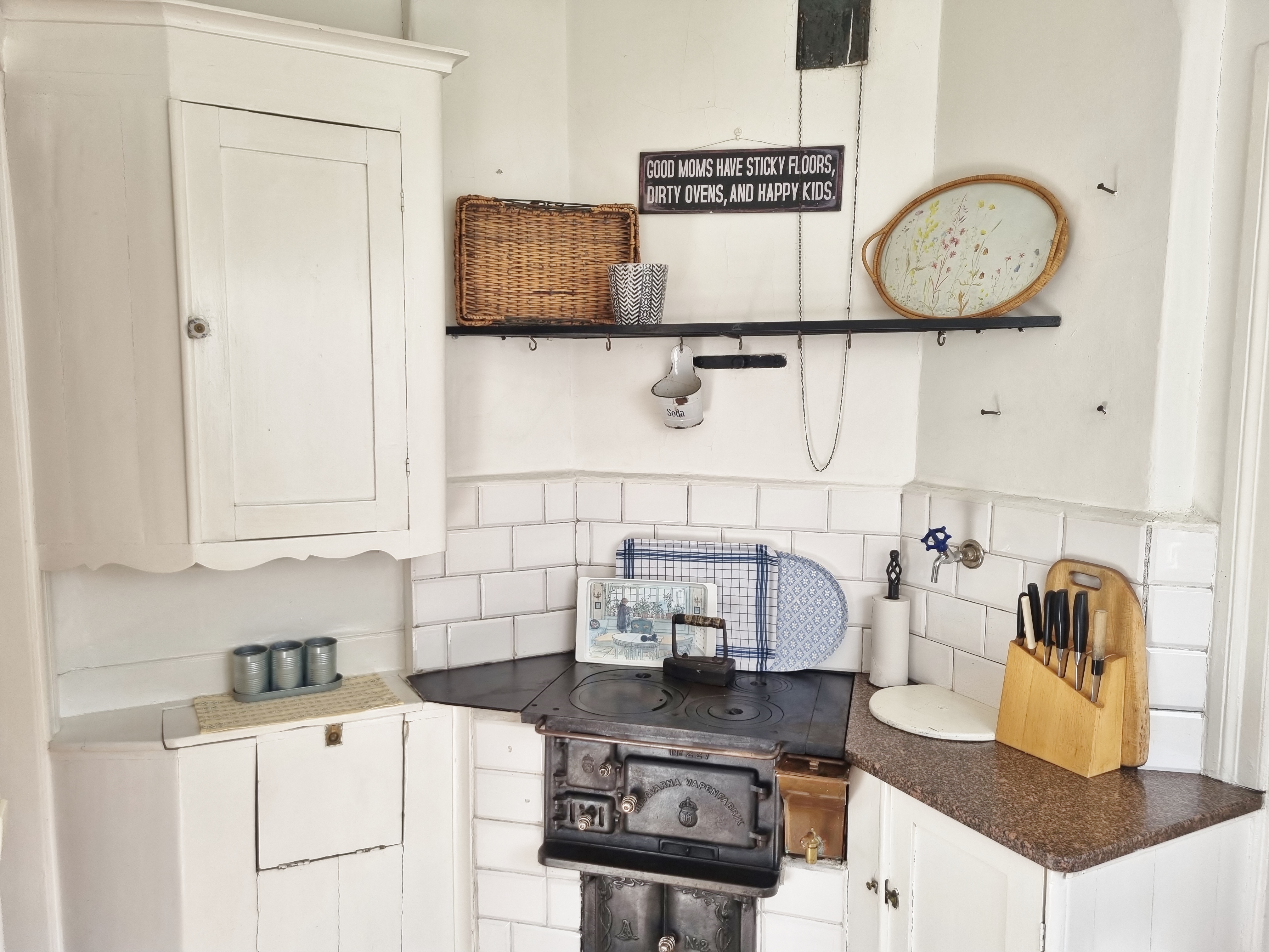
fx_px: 953
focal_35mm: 26
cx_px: 634
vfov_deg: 53.1
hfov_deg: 67.3
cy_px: 476
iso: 64
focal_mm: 5.4
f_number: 1.8
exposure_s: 1/100
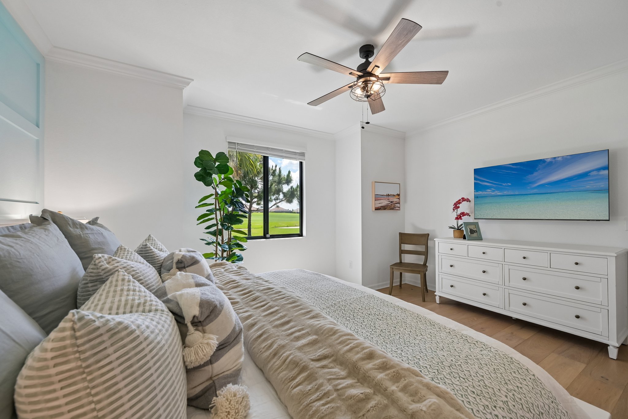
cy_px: 210
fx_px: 244
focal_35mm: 14
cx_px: 314
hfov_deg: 104.3
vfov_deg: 81.2
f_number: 8
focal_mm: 14
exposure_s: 1/100
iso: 400
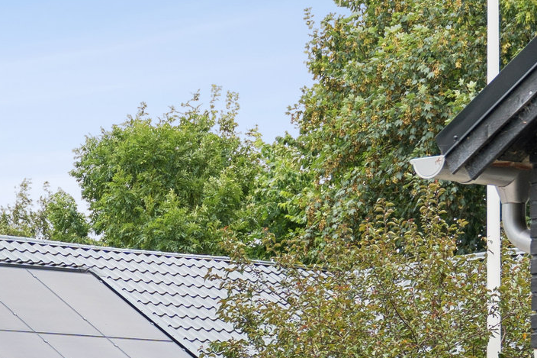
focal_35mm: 162
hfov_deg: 12.1
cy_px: 614
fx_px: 2416
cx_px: -282
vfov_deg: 8.2
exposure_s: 1/250
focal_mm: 38
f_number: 4
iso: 125
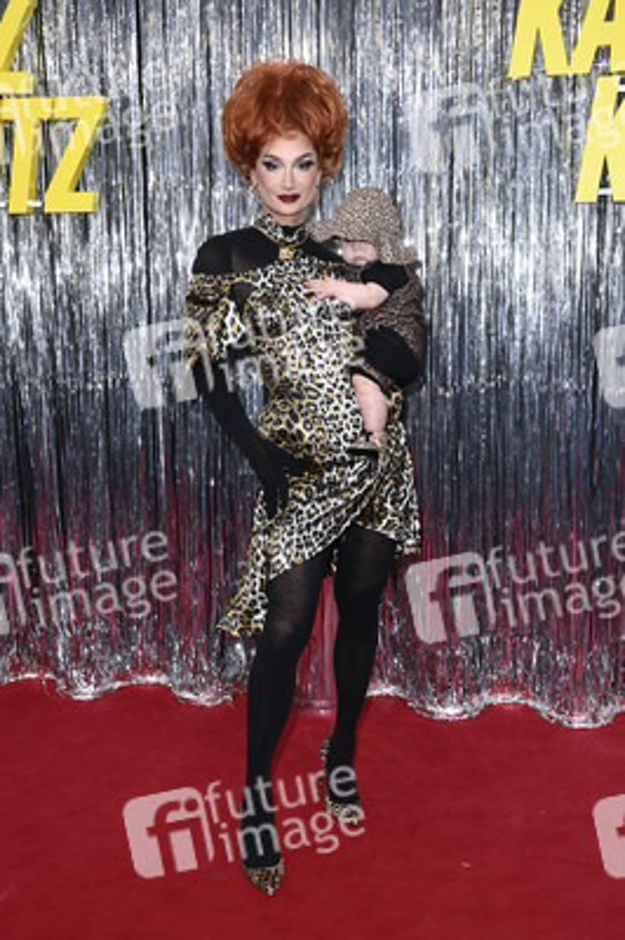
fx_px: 1252
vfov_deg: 41.1
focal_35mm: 48
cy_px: 470
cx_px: 312
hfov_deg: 28.0
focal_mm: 48
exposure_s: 1/250
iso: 400
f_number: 5.6
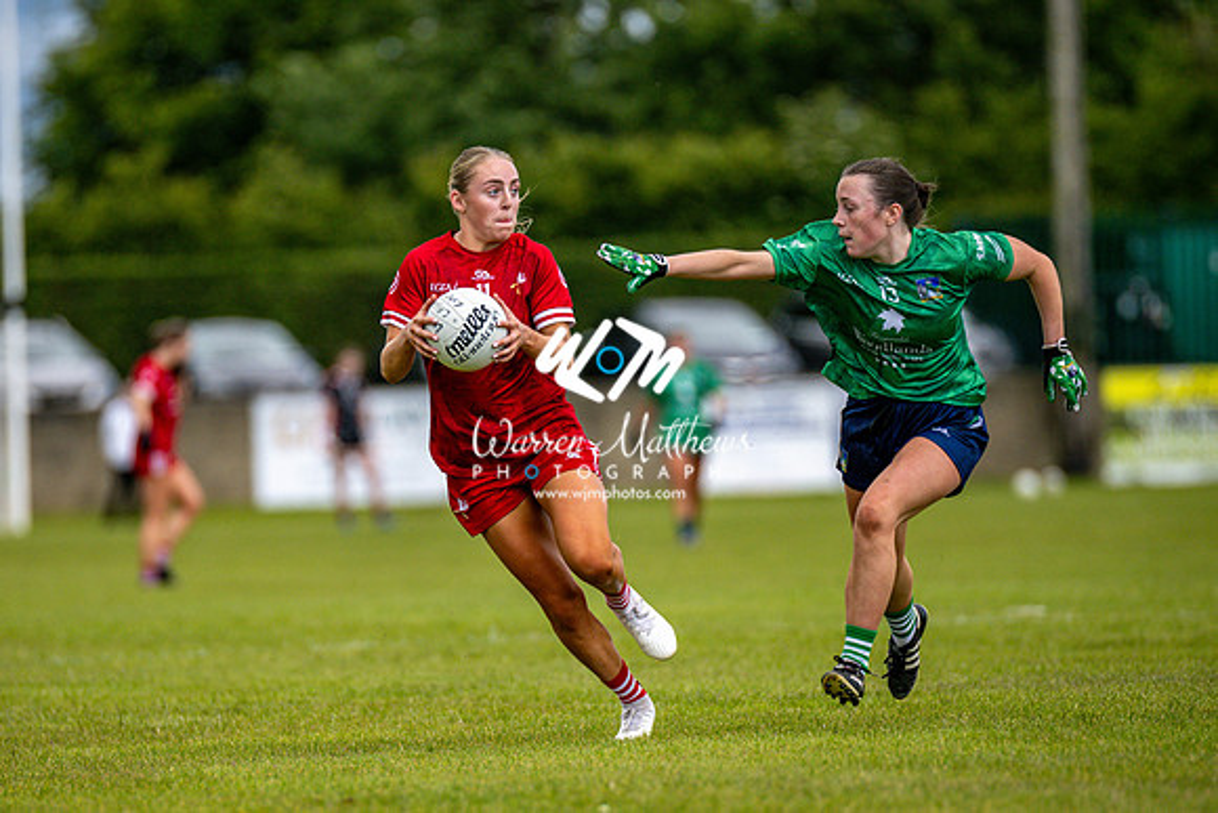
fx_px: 13862
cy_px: 510
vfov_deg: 3.4
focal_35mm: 410
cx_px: 453
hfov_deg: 5.0
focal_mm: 300
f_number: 2.8
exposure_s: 1/6400
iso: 400
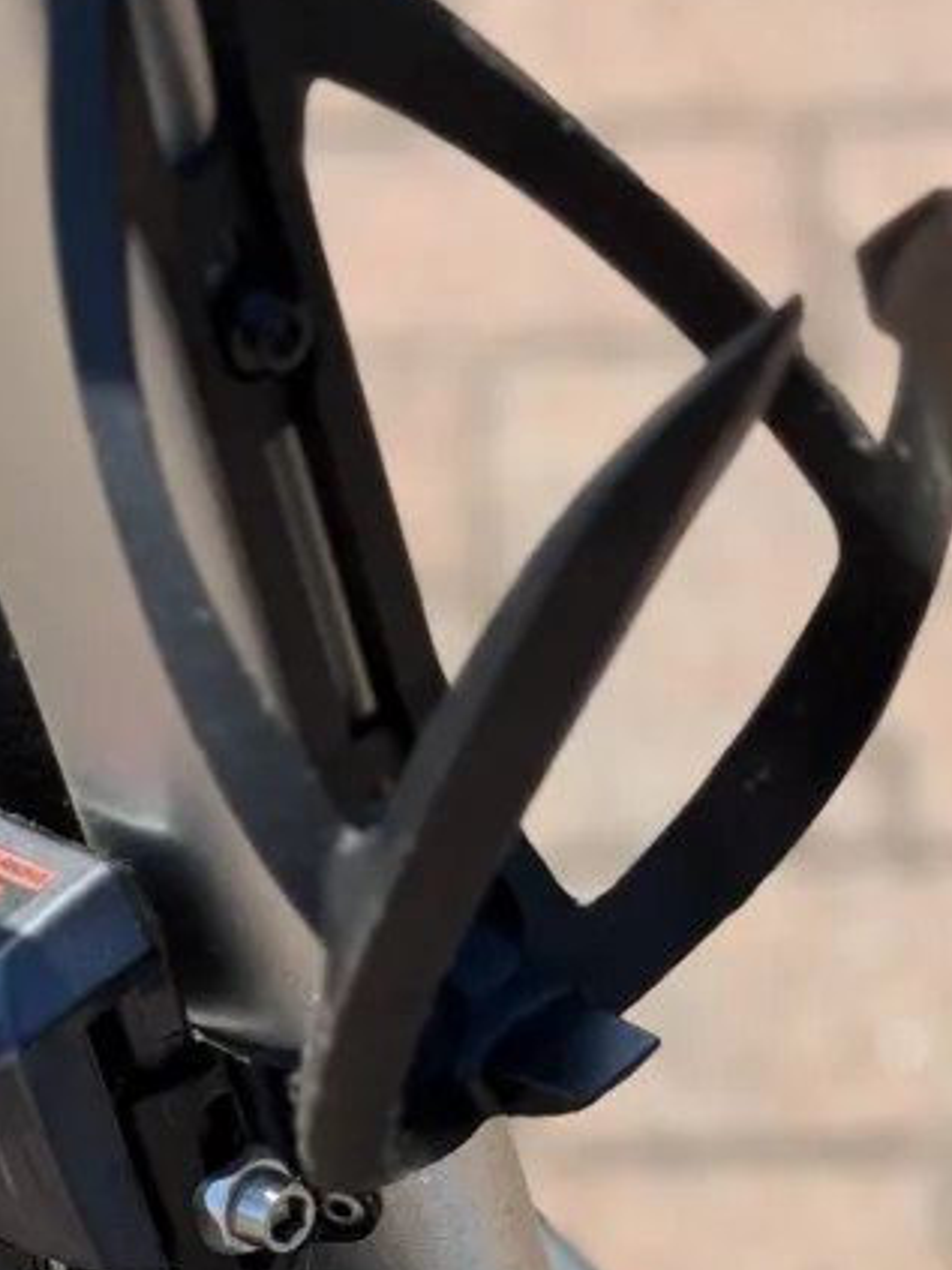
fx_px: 4439
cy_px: 1270
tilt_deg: -50.3
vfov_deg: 16.0
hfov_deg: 12.2
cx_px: 568
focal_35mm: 121
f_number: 1.78
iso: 80
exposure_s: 1/2146
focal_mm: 6.76
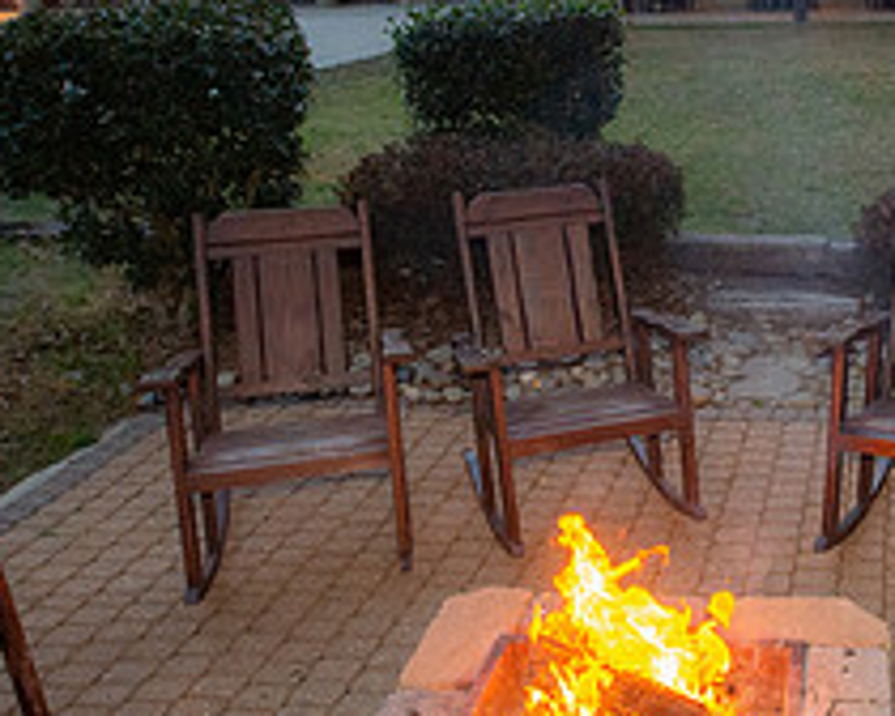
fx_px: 1165
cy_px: 268
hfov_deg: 39.6
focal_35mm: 44
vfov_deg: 34.0
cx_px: 771
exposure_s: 1/200
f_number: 4.5
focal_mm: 17
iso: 4000
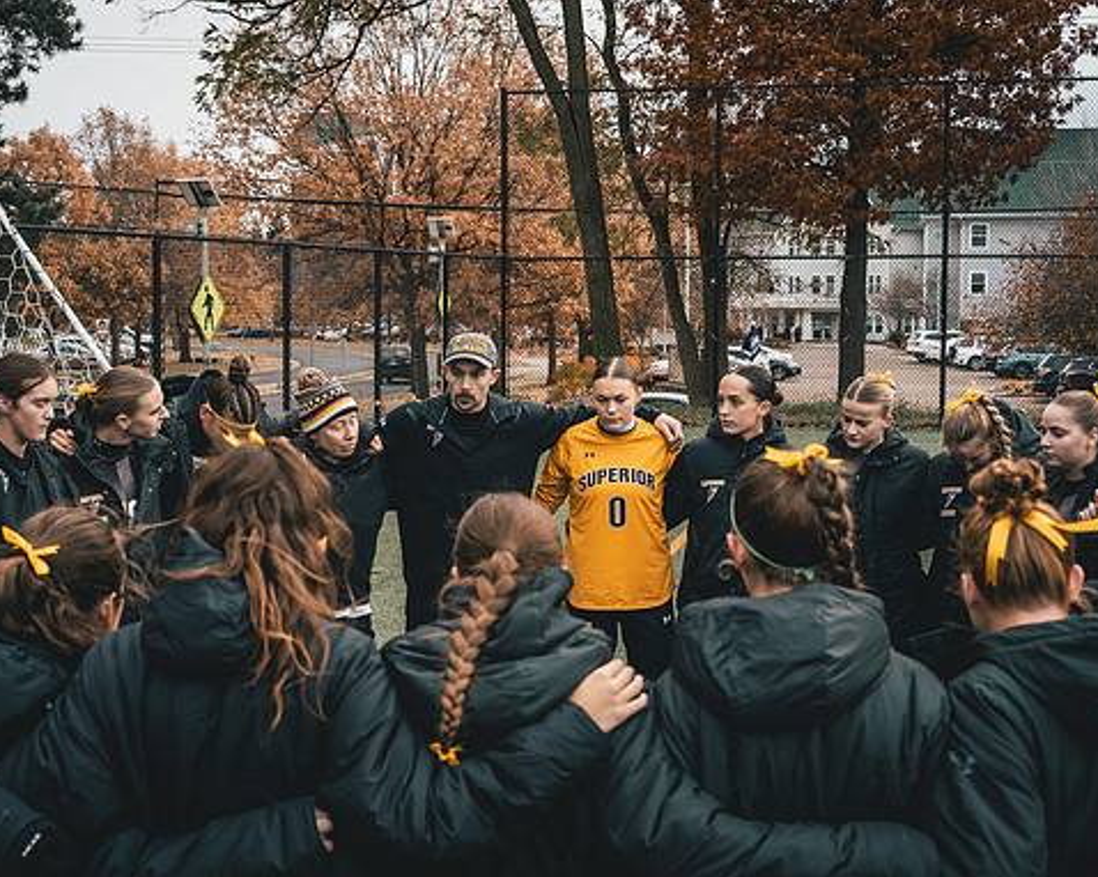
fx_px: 1852
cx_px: 503
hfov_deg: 33.0
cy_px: 442
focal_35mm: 57
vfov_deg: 26.7
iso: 800
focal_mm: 50
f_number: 6.3
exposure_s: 1/1000
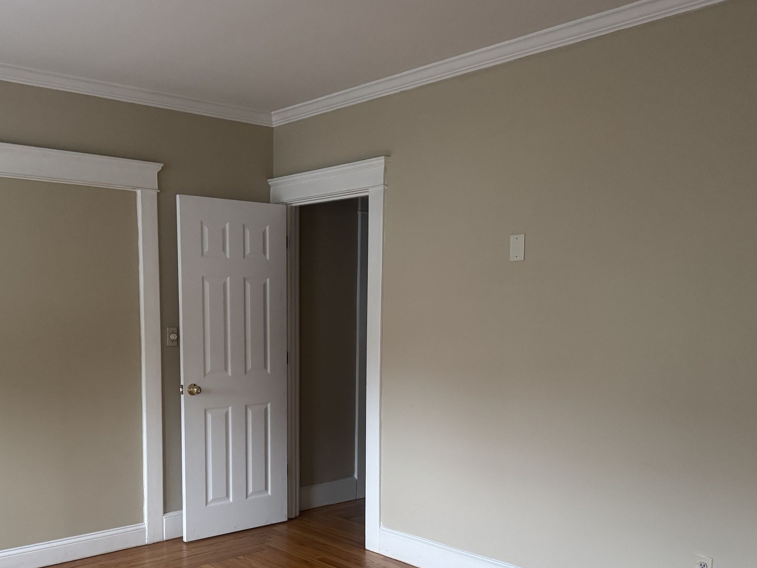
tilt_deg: -6.6
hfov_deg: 50.8
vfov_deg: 39.1
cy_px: 392
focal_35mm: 36
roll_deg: -0.8
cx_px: 284
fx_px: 787
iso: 500
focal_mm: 6.76
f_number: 1.78
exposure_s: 1/60
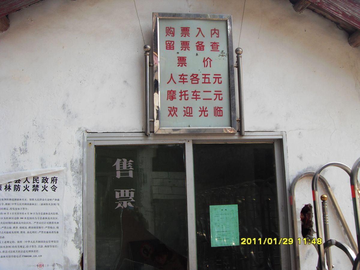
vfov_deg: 36.8
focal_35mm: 39
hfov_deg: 47.9
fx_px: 406
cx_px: 180
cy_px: 135
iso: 80
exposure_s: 1/125
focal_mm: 6.6
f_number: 6.2
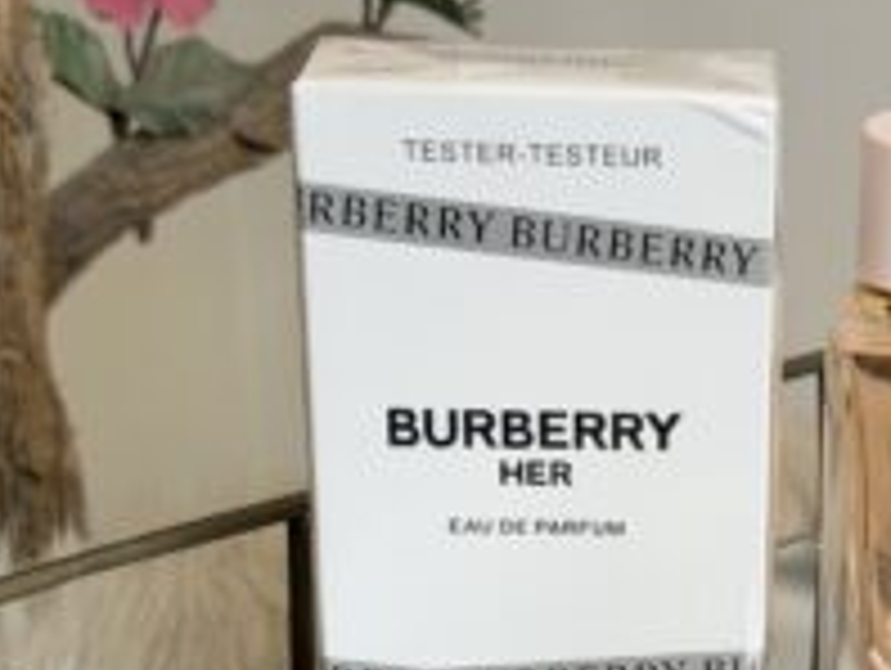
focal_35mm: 109
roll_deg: -0.7
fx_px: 2809
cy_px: 697
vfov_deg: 13.4
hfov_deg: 17.7
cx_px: 828
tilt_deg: -24.2
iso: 80
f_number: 1.78
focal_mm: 6.76
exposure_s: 1/100
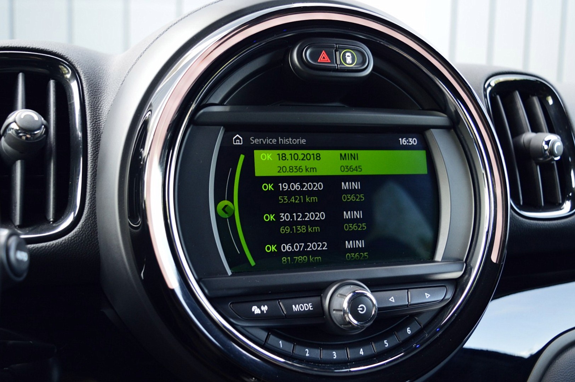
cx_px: 288
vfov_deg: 38.3
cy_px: 191
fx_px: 551
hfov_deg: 55.1
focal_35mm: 34
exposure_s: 1/60
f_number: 4
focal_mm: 23
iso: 800
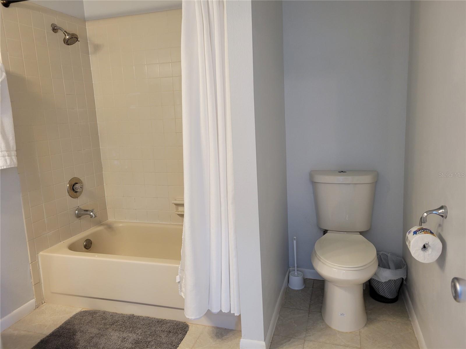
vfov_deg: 53.1
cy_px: 174
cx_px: 233
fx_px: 350
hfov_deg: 67.3
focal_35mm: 26
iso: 200
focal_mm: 5.4
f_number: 1.8
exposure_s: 1/40
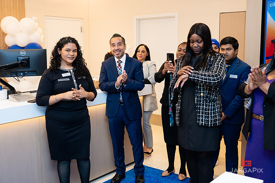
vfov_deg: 31.4
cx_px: 133
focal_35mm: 43
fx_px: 327
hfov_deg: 45.7
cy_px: 88
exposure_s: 1/160
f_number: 3.2
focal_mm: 40
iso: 320
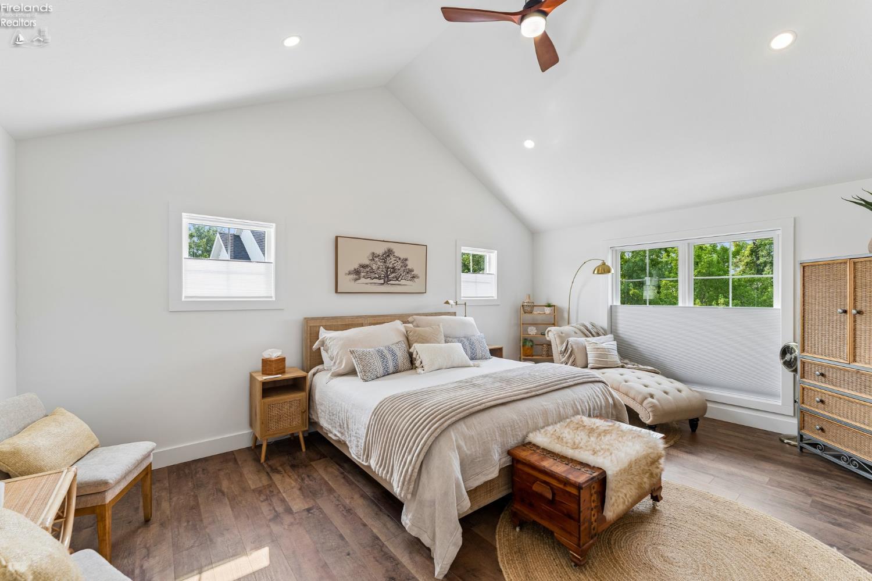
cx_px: 436
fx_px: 339
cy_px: 290
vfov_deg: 81.2
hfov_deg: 104.3
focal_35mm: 14
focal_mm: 14
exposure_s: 1/40
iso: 200
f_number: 5.6
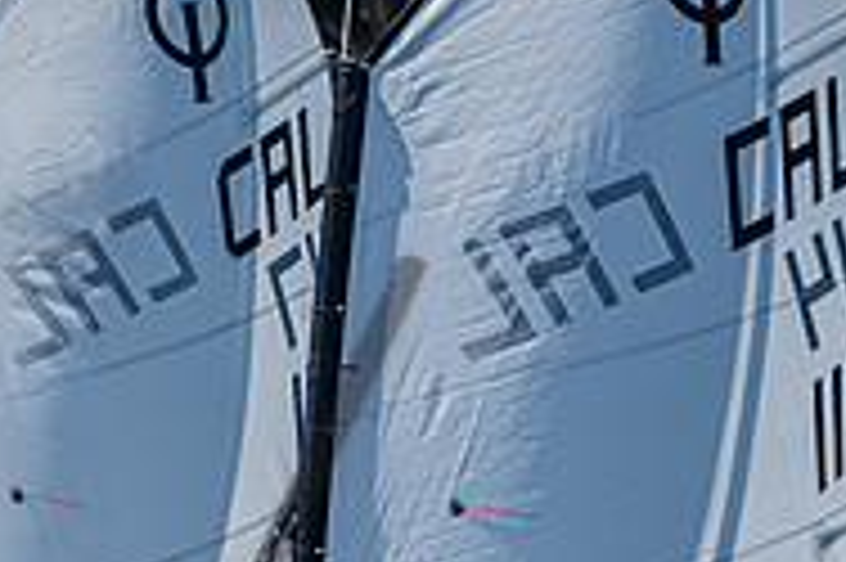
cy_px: 944
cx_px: 182
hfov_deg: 4.3
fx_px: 11270
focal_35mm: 480
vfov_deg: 2.8
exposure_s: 1/1250
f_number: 6.7
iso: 250
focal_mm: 125
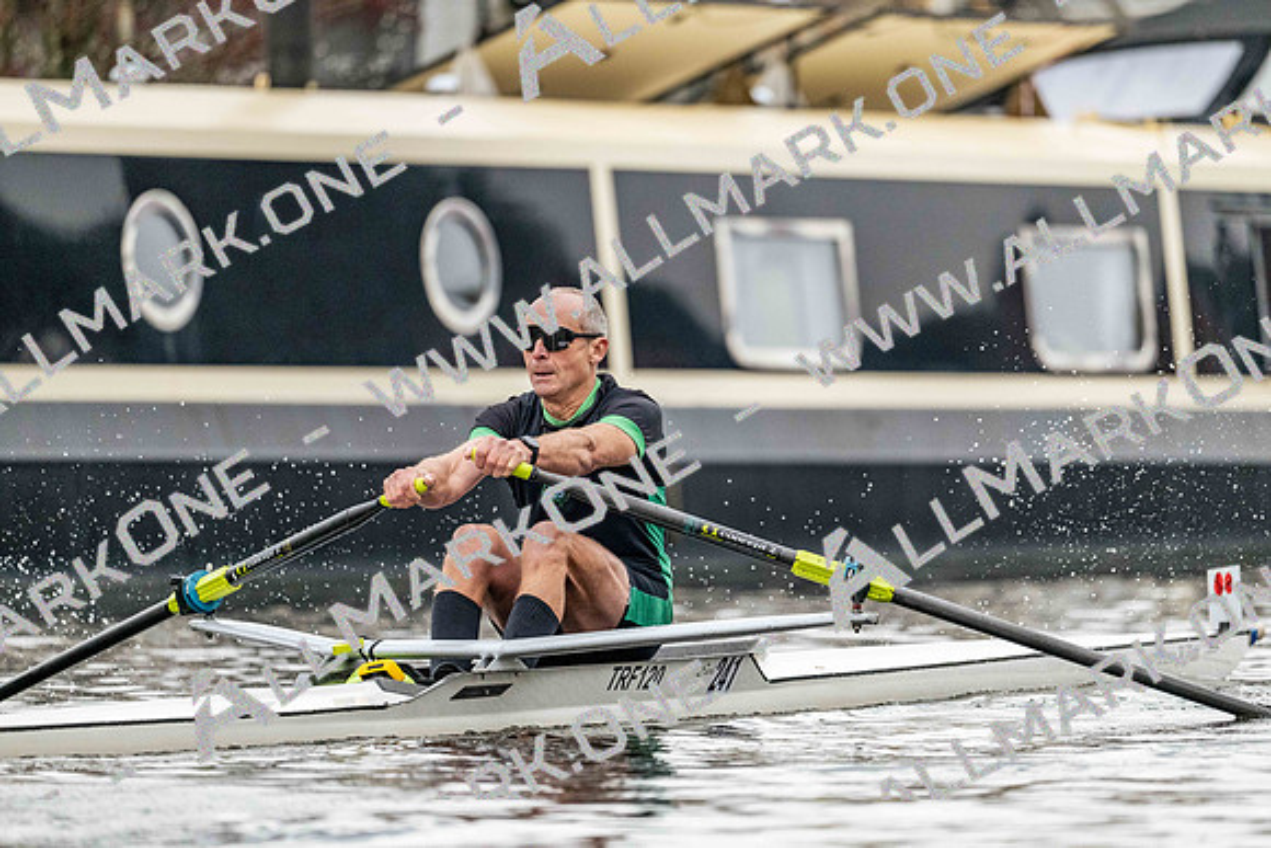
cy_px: 424
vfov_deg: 3.4
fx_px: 14125
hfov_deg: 5.2
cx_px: 636
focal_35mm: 400
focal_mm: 400
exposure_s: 1/2500
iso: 4000
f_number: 4.5
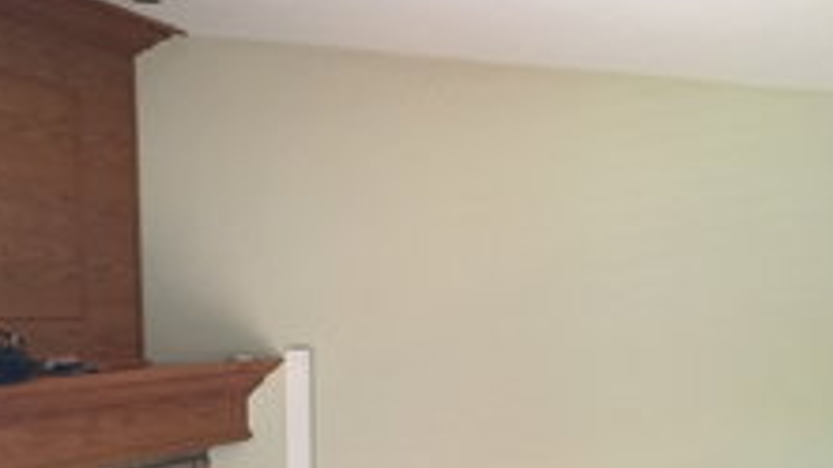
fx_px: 1347
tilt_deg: -7.0
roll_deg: +0.5
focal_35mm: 61
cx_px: 481
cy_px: 468
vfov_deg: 19.1
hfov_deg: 34.3
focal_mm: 4.15
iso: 125
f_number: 2.2
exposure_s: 1/15
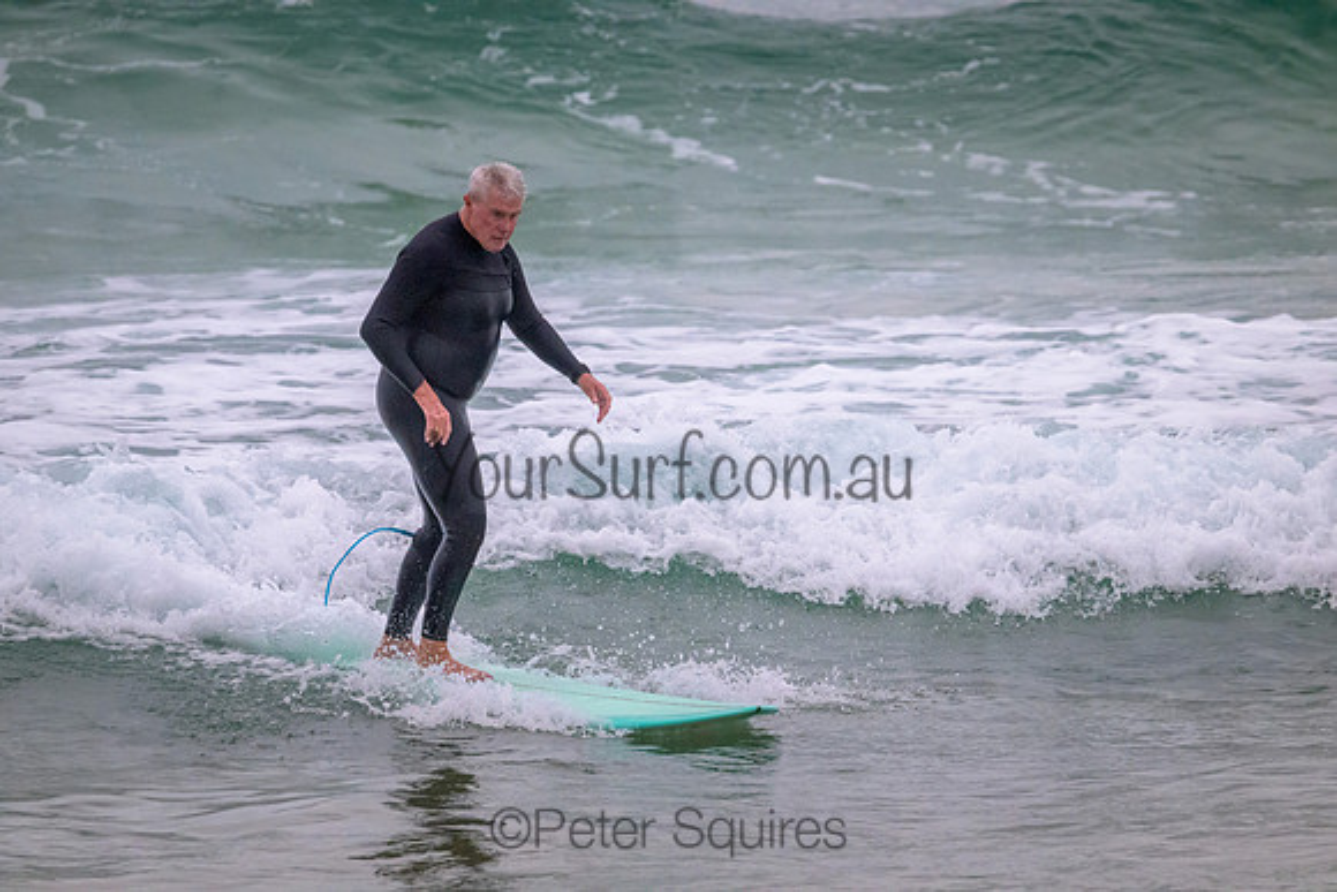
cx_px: 668
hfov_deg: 3.7
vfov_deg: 2.5
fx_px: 20430
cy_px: 446
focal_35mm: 550
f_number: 11
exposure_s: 1/1250
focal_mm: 550
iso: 6400
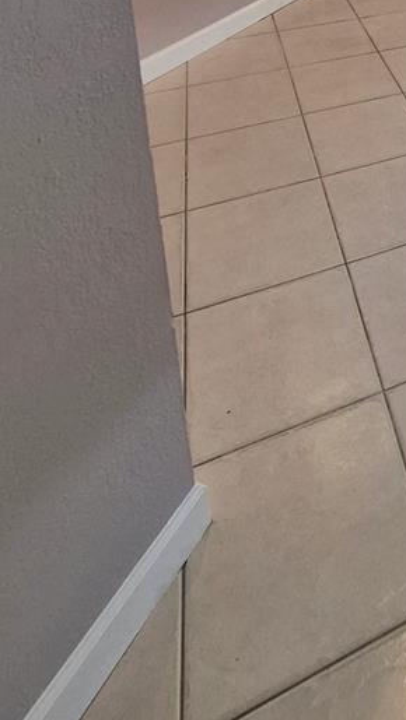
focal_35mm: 33
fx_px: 631
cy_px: -108
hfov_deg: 29.3
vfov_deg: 43.0
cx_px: 518
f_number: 2.2
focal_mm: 1.74
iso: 64
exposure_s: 1/60
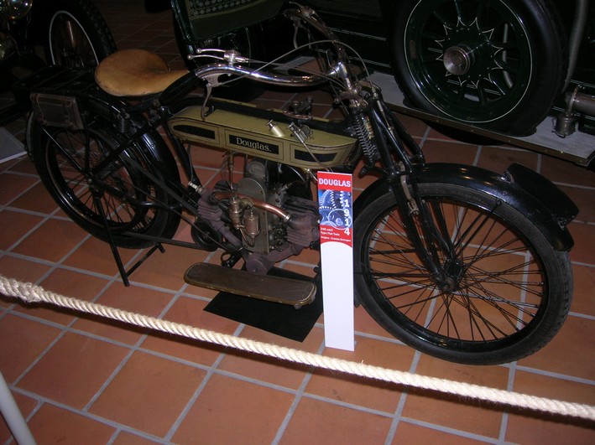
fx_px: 584
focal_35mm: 34
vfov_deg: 41.8
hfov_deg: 54.0
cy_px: 222
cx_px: 298
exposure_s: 1/60.1
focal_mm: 5.7
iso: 80
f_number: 2.9
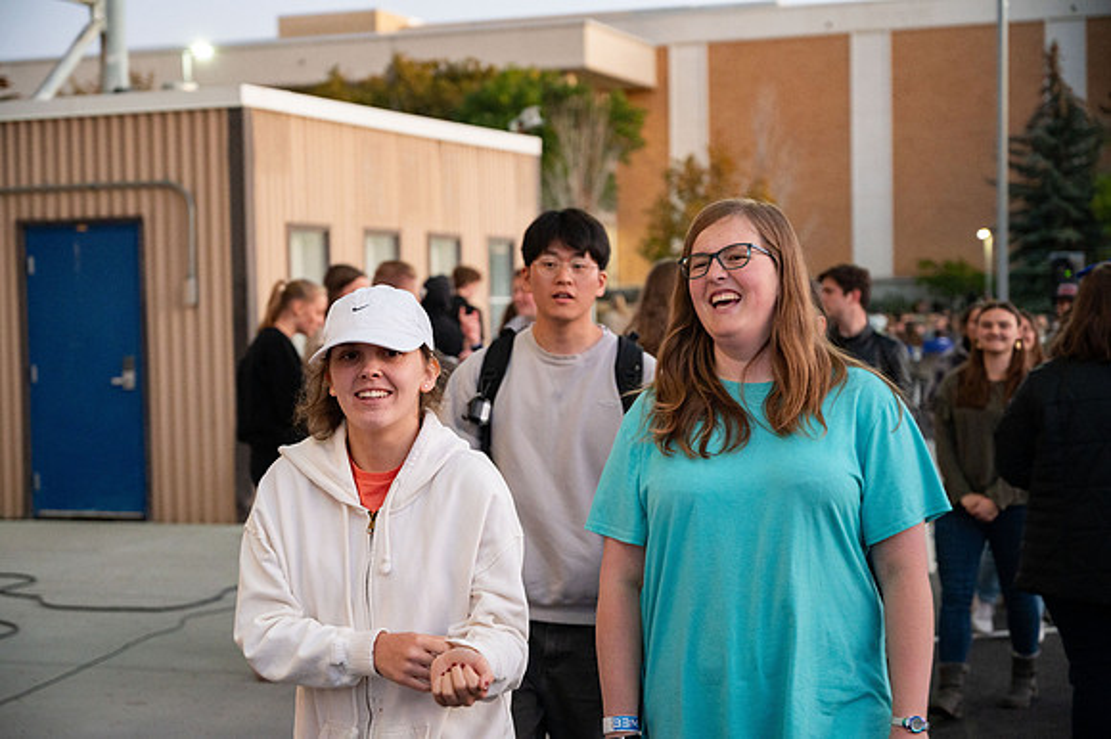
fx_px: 1974
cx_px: 556
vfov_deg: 21.2
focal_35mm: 64
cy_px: 370
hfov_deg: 31.4
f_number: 4
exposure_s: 1/160
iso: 2500
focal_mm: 64
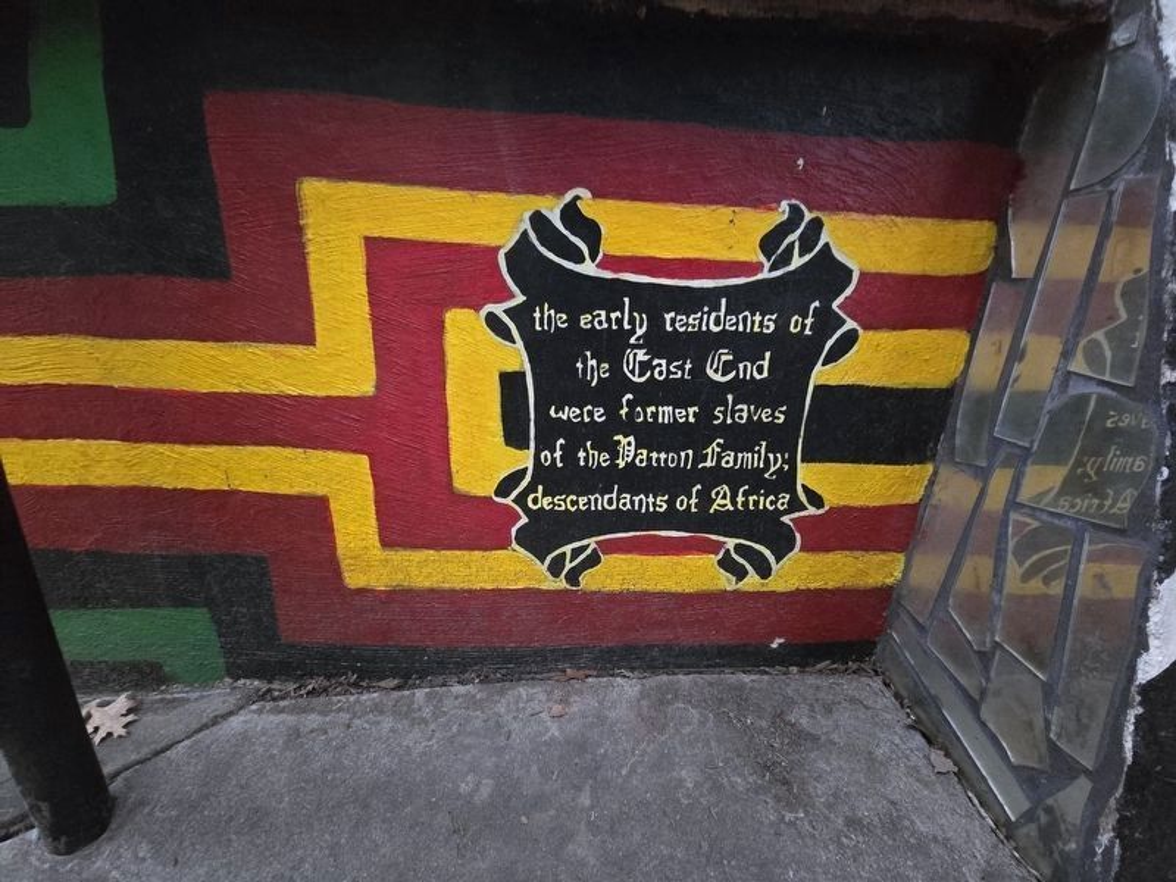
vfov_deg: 89.9
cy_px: 441
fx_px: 442
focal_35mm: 13
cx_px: 588
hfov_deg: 106.2
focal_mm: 2.2
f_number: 2.2
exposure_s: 1/30
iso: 1250
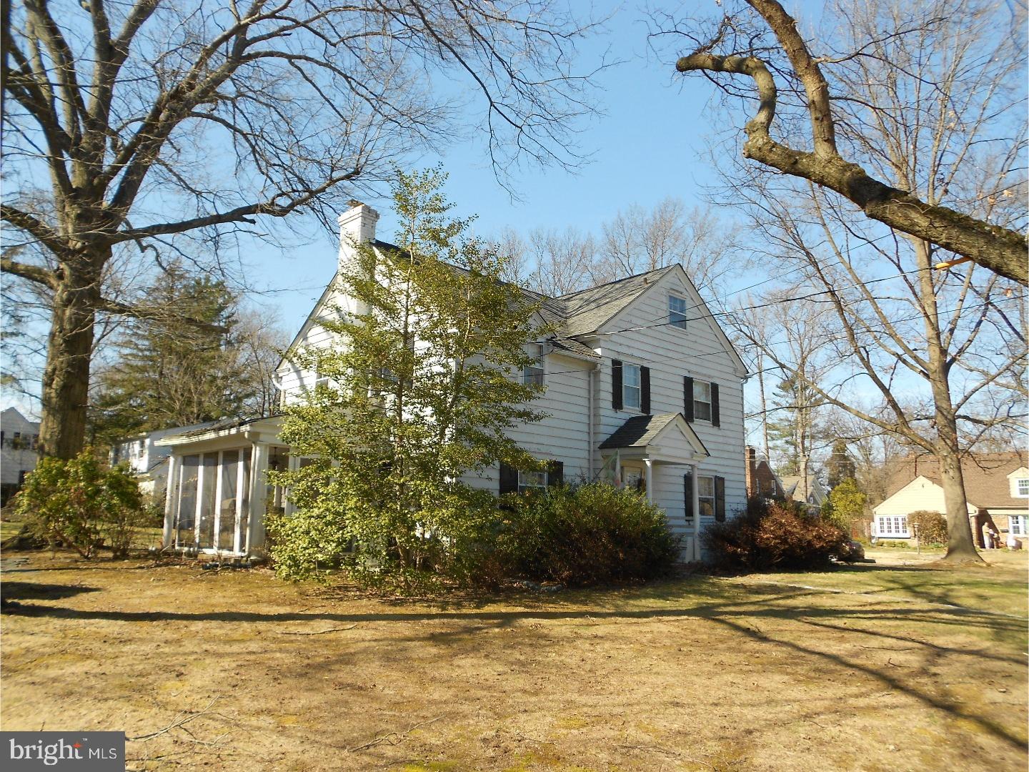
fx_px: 773
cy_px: 386
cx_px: 514
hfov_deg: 67.3
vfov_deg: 53.1
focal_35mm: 26
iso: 80
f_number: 3.2
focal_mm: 4.6
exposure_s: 1/500
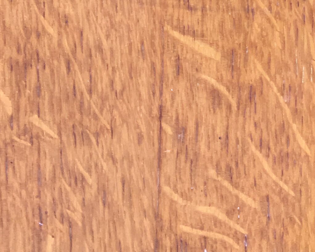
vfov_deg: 12.1
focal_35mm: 112
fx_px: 1044
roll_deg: -1.9
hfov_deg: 16.8
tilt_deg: -5.1
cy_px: -263
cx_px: 319
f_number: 2.2
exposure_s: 1/100
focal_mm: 4.15
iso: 25
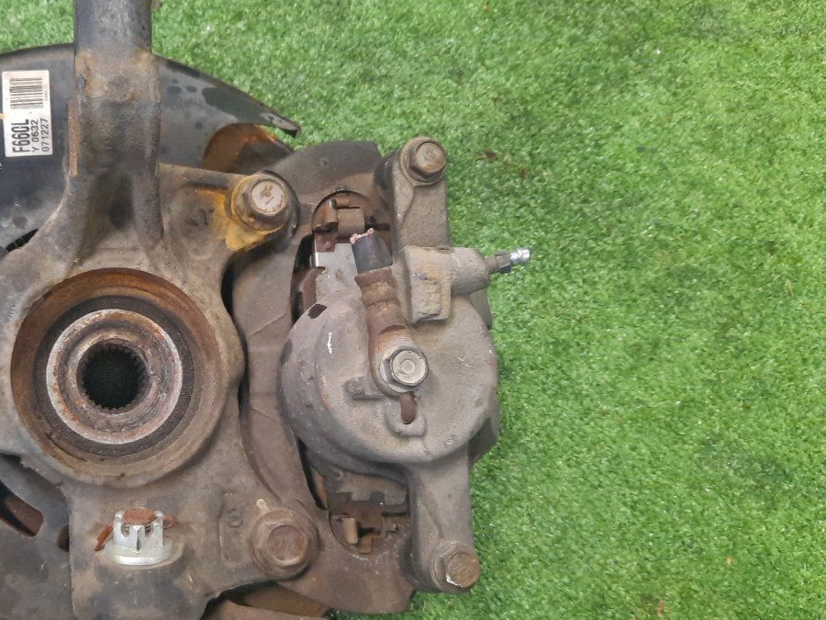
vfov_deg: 36.0
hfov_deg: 44.6
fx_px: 954
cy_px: 321
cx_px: 172
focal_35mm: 40
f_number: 2
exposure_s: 1/33
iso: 369
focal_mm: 4.6
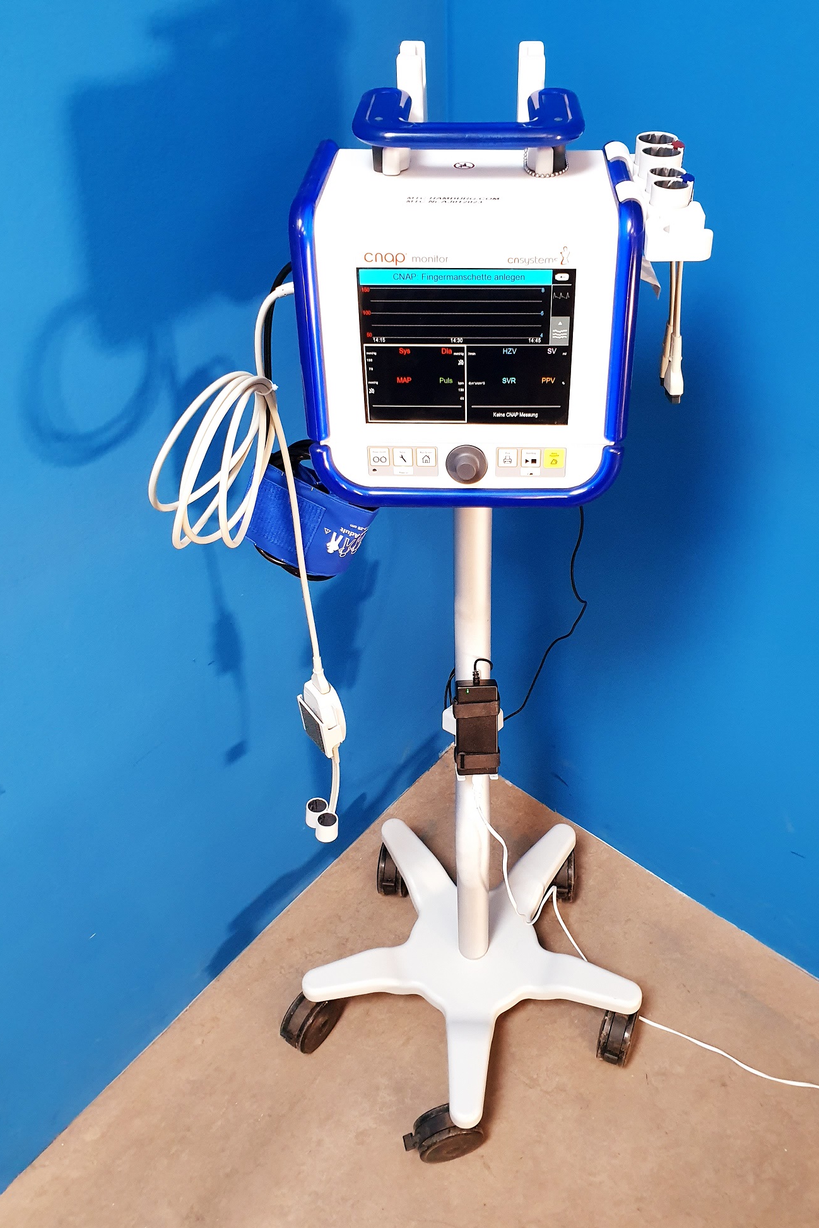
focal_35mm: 28
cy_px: 615
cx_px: 470
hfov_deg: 46.3
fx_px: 955
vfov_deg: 65.5
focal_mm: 4.3
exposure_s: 1/50
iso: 400
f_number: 2.4
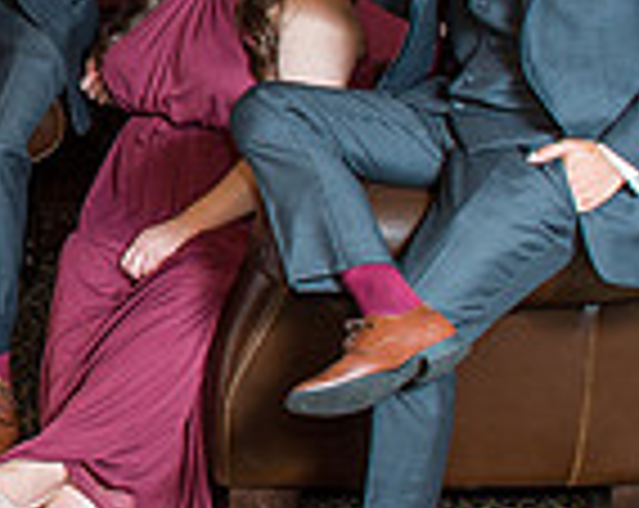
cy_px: 15
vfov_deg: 14.0
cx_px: -438
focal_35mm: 108
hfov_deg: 15.7
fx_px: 2038
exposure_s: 1/45
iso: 400
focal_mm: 24
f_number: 4
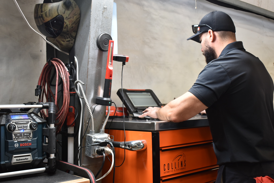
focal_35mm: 48
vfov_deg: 28.1
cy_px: 92
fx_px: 365
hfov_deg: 41.1
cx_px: 137
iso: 400
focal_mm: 32
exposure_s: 1/13
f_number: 4.5
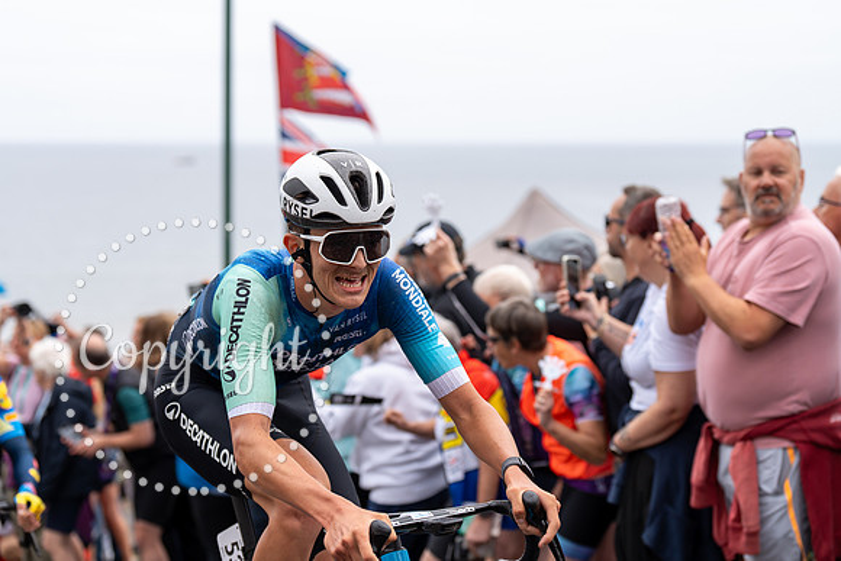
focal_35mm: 85
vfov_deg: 16.2
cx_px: 420
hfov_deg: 24.0
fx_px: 1975
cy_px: 280
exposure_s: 1/1000
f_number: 3.5
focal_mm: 83
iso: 320
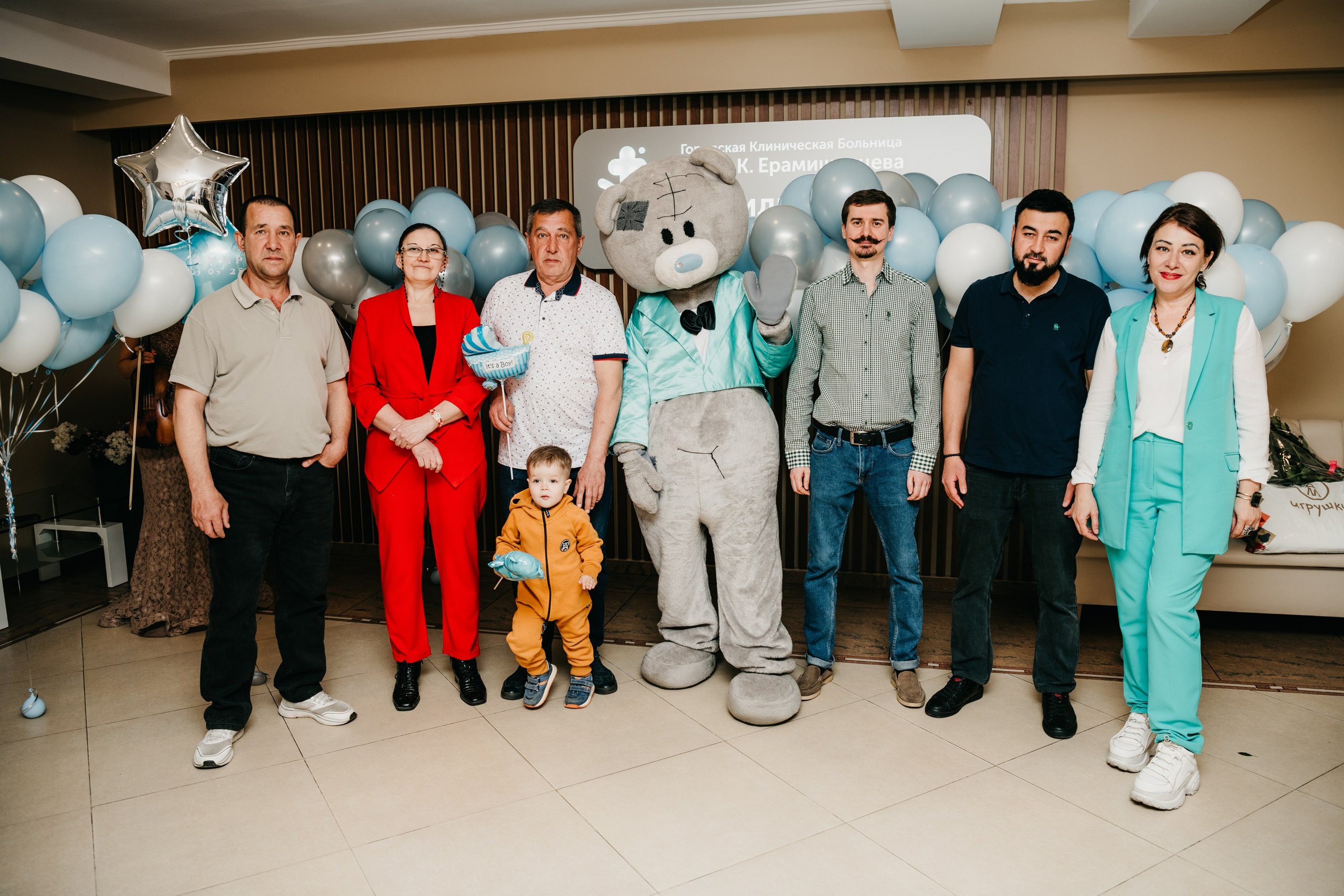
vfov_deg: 46.7
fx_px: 1039
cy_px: 448
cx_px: 672
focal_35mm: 28
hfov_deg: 65.8
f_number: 4
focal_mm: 27
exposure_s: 1/160
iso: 160
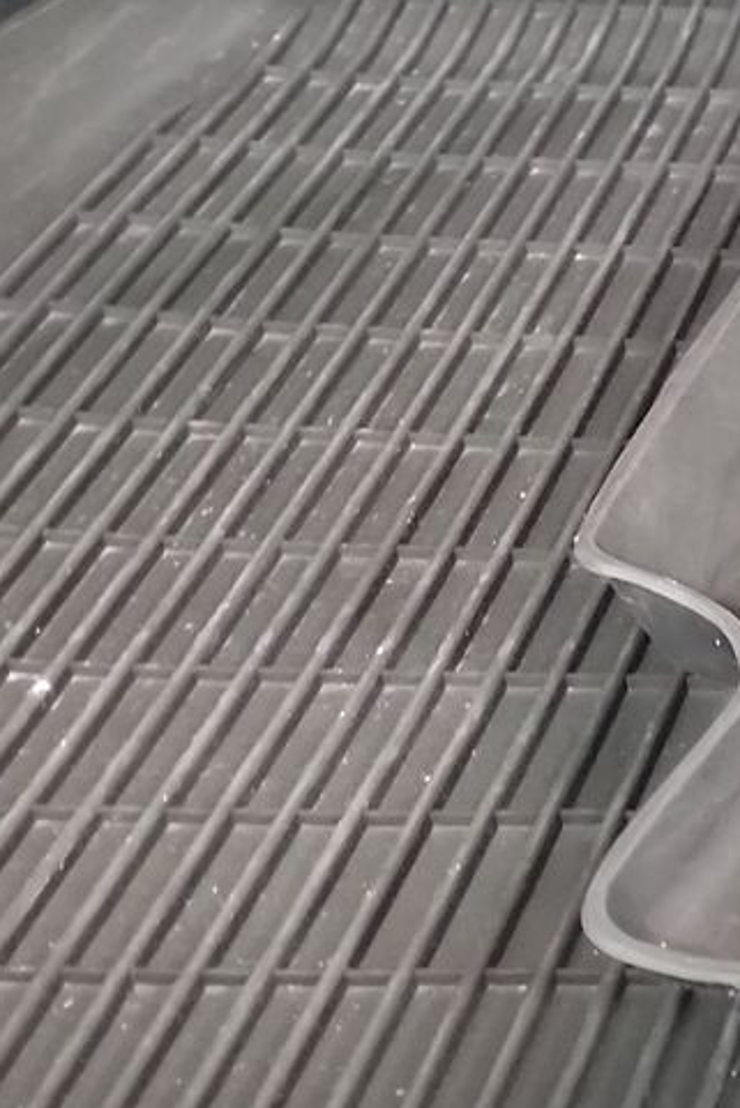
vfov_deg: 23.7
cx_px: 1687
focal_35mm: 83
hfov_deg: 13.1
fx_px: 2557
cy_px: 83
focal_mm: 6.7
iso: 1442
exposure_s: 1/14
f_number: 1.8
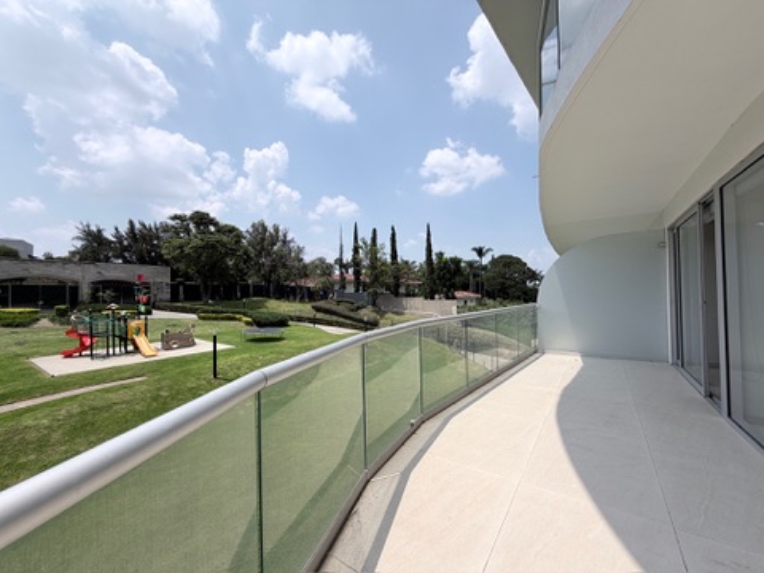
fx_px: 309
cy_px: 286
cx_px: 382
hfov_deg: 102.1
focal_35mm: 14
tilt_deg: +1.2
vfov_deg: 85.7
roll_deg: +1.0
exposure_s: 1/1259
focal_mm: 2.22
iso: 20
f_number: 2.2
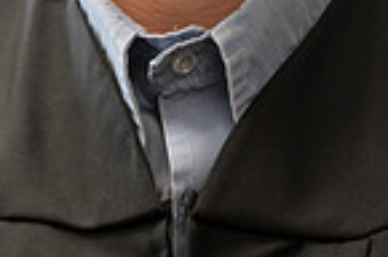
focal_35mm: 345
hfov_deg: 6.0
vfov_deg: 3.9
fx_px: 3710
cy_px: -229
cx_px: 126
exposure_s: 1/250
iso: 2000
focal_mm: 86
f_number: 3.2
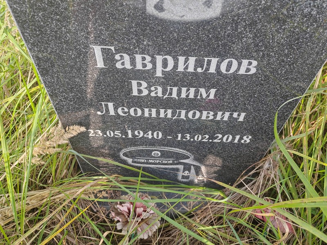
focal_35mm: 27
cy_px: 122
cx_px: 164
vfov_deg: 51.4
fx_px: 255
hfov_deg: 65.3
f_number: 1.9
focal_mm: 5.52
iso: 100
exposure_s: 1/220
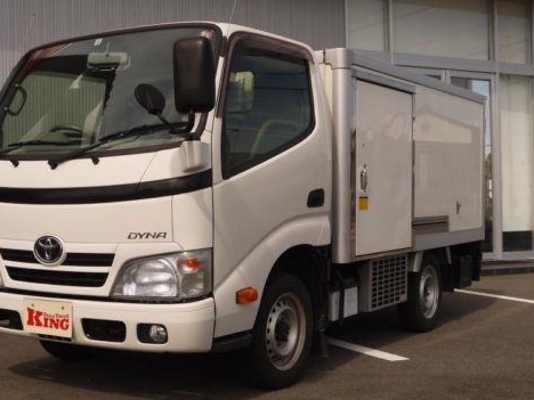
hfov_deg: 36.7
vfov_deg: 28.0
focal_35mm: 52
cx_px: 216
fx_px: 802
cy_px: 222
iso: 160
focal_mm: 19
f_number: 9
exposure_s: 1/400
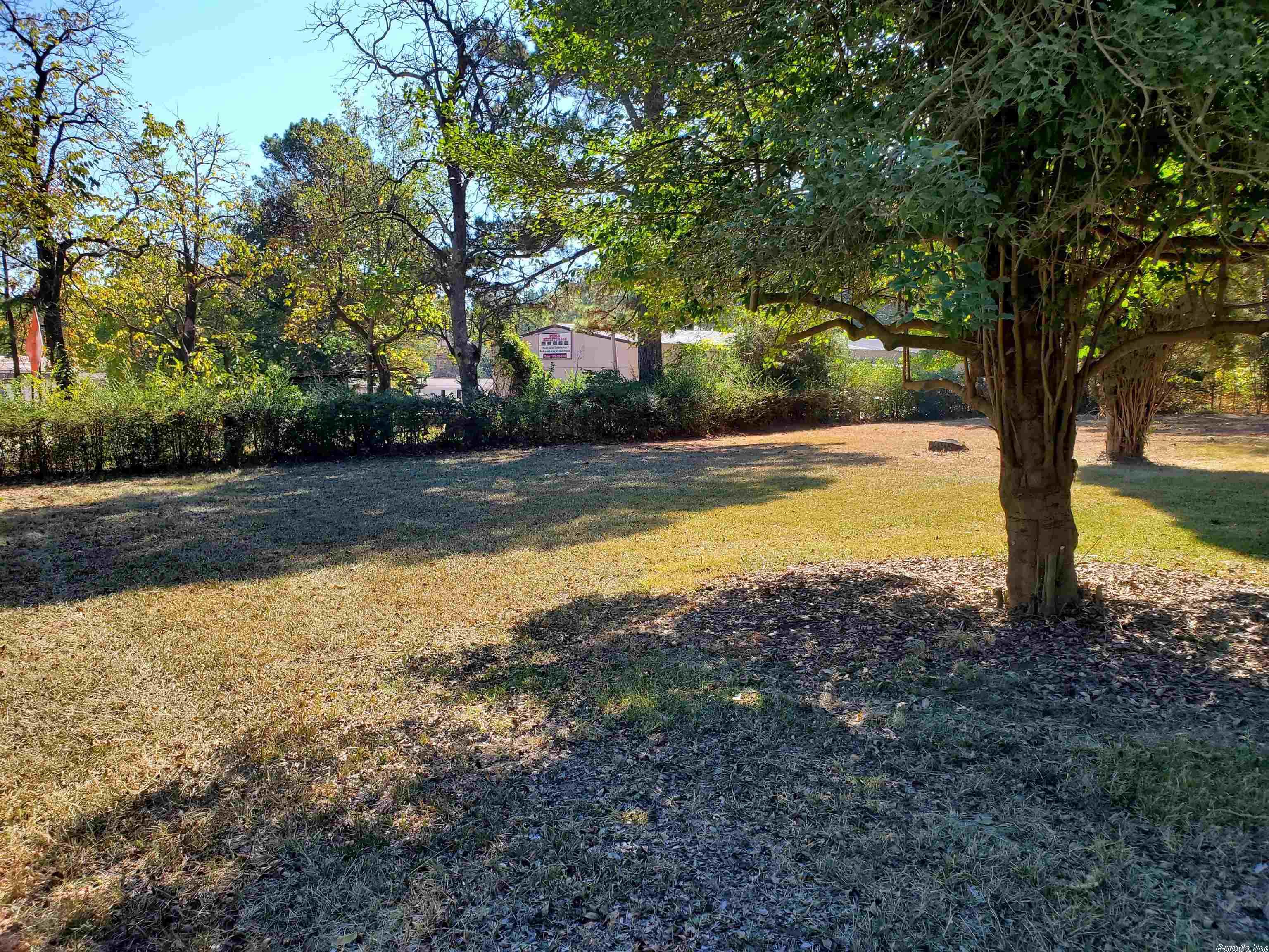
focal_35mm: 26
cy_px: 476
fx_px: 953
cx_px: 634
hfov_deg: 67.3
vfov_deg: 53.1
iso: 50
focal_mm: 4.3
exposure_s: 1/679
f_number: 2.4
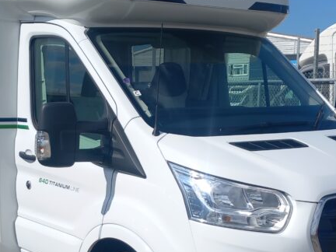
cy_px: 163
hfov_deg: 30.2
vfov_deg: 22.9
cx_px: 135
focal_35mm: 64
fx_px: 621
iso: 20
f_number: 1.8
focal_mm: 4
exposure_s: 1/1203
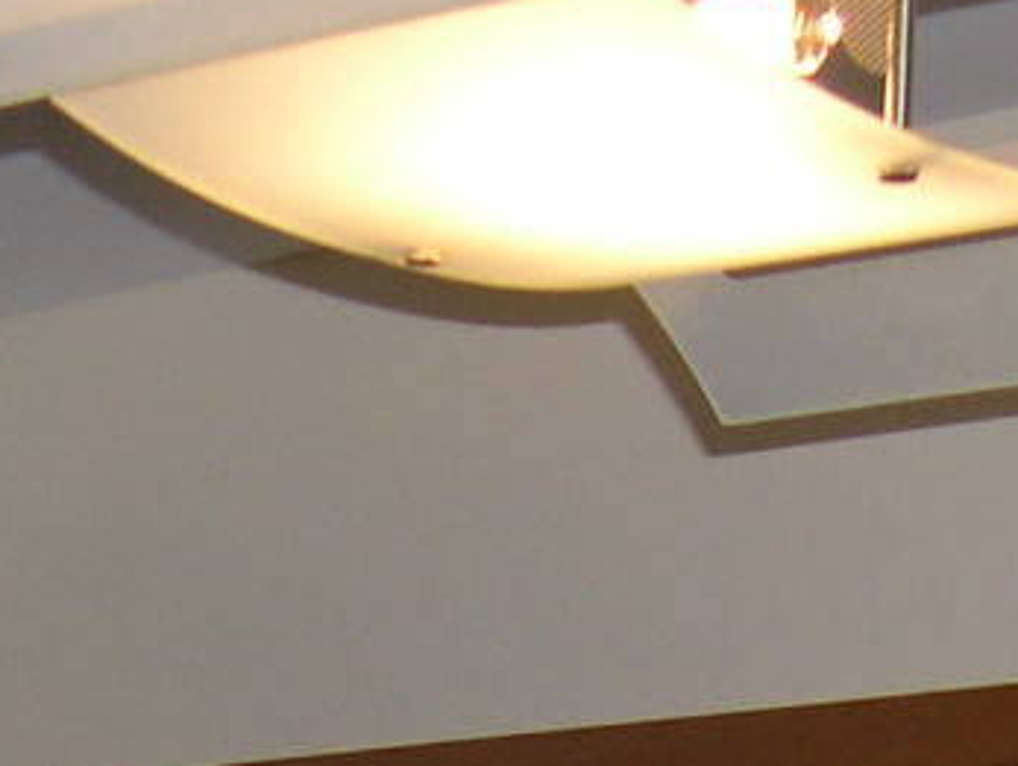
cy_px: 1561
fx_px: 5152
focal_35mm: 175
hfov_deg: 11.1
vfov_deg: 8.1
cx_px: -170
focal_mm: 8
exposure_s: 1/60
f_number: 2.8
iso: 100
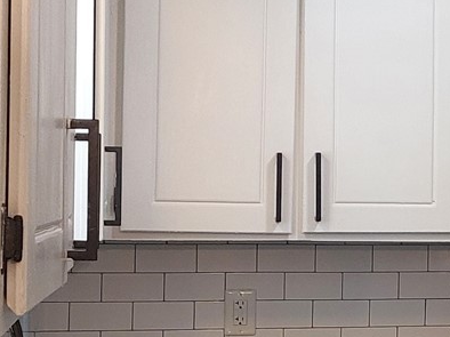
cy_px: 212
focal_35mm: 117
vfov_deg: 12.6
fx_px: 1520
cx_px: 710
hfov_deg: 15.3
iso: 250
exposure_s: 1/60
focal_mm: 5.23
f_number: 1.8
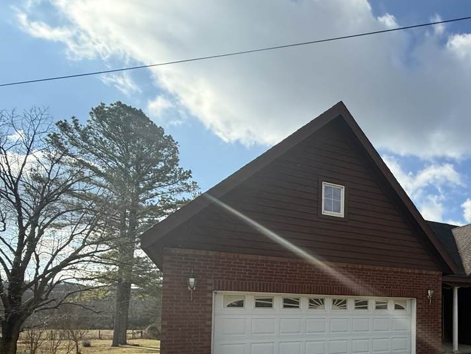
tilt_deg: +3.1
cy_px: 298
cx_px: 406
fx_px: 340
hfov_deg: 60.9
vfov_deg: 50.5
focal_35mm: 25
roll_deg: +0.2
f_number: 2.2
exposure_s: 1/1259
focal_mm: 2.22
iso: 64
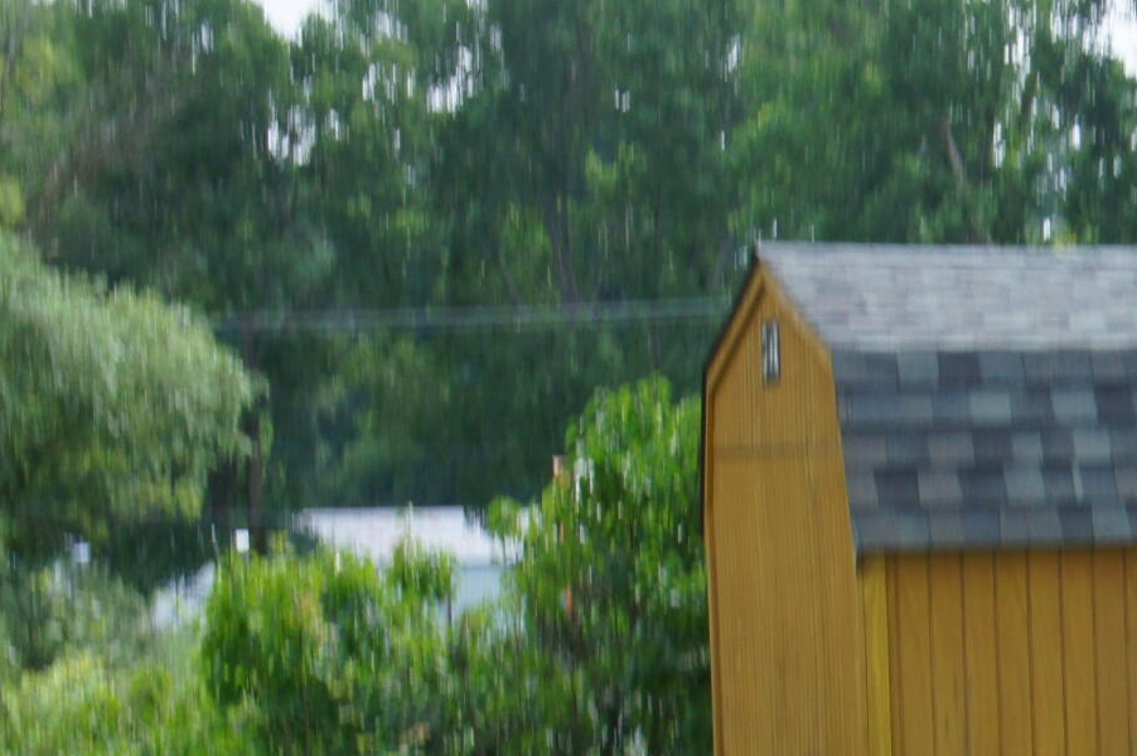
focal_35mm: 155
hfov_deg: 12.8
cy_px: 936
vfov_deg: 8.7
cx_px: 1525
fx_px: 4881
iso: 200
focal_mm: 31
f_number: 13
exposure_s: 1/100
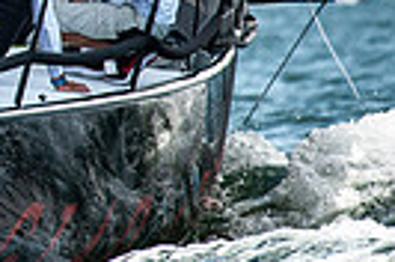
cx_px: -416
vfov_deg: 1.0
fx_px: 14328
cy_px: -202
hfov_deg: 1.6
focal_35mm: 1309
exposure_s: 1/1600
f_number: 5.6
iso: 250
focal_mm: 300
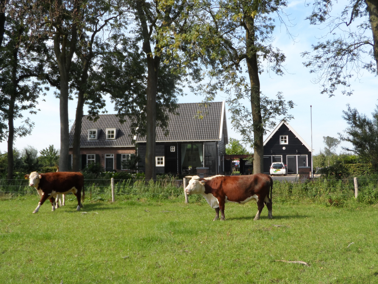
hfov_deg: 45.8
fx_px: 448
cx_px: 189
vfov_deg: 35.1
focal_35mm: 41
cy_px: 142
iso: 80
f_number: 3.7
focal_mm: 6.8
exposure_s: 1/350
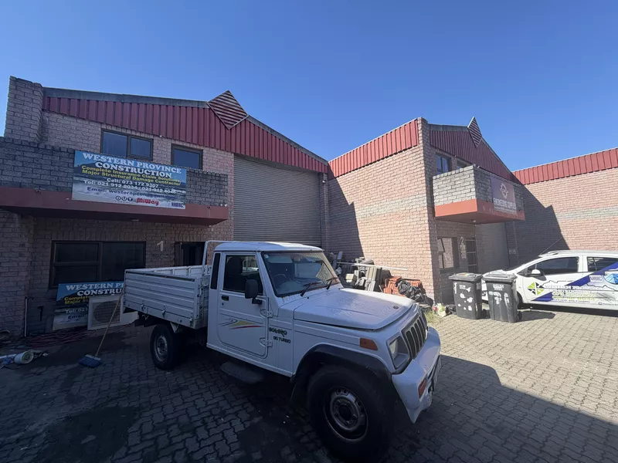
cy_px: 232
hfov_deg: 102.1
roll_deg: +1.5
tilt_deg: +5.2
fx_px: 250
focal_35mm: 14
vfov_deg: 85.7
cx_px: 309
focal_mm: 2.22
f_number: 2.2
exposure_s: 1/672
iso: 40
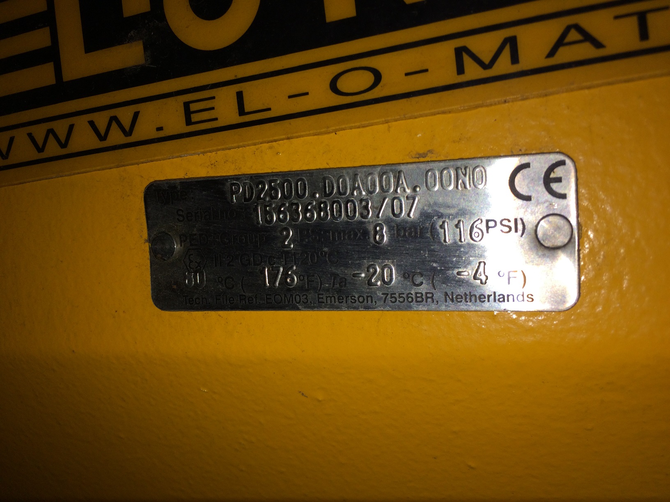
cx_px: 335
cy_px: 251
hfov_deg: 61.7
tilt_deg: +39.2
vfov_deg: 48.2
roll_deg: -12.8
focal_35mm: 29
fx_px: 561
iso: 32
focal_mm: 4.15
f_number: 2.2
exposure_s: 1/954
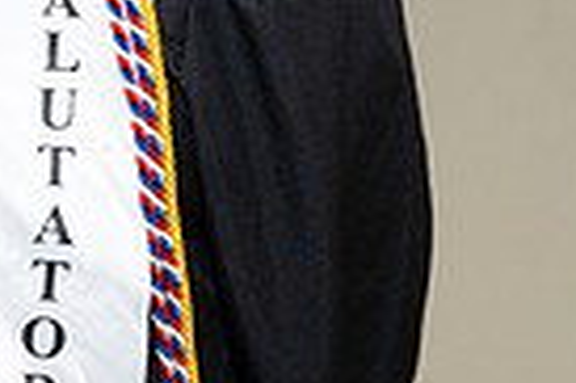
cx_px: -530
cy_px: 162
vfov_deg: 9.1
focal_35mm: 150
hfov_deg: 12.3
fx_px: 2397
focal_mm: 24
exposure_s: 1/80
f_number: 5.6
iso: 800
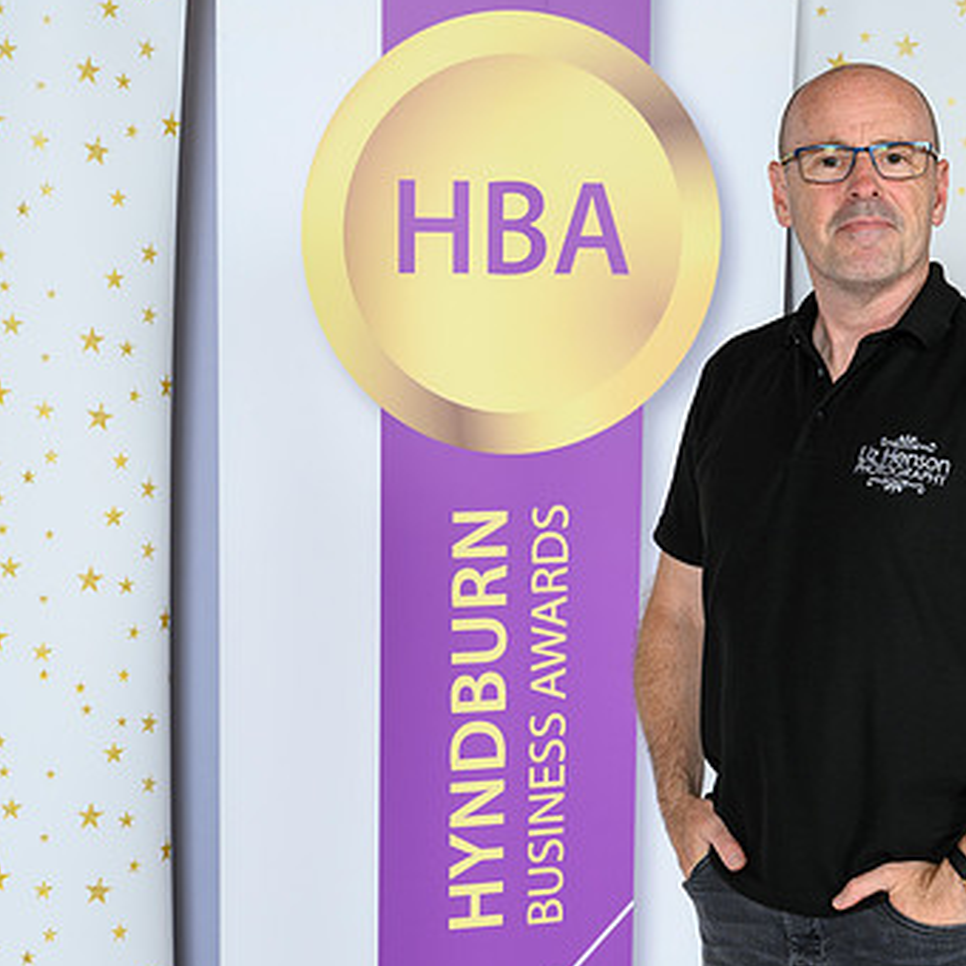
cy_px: 531
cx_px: 614
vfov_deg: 20.6
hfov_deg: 20.6
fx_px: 2652
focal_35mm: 84
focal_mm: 55
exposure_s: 1/160
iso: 200
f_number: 8
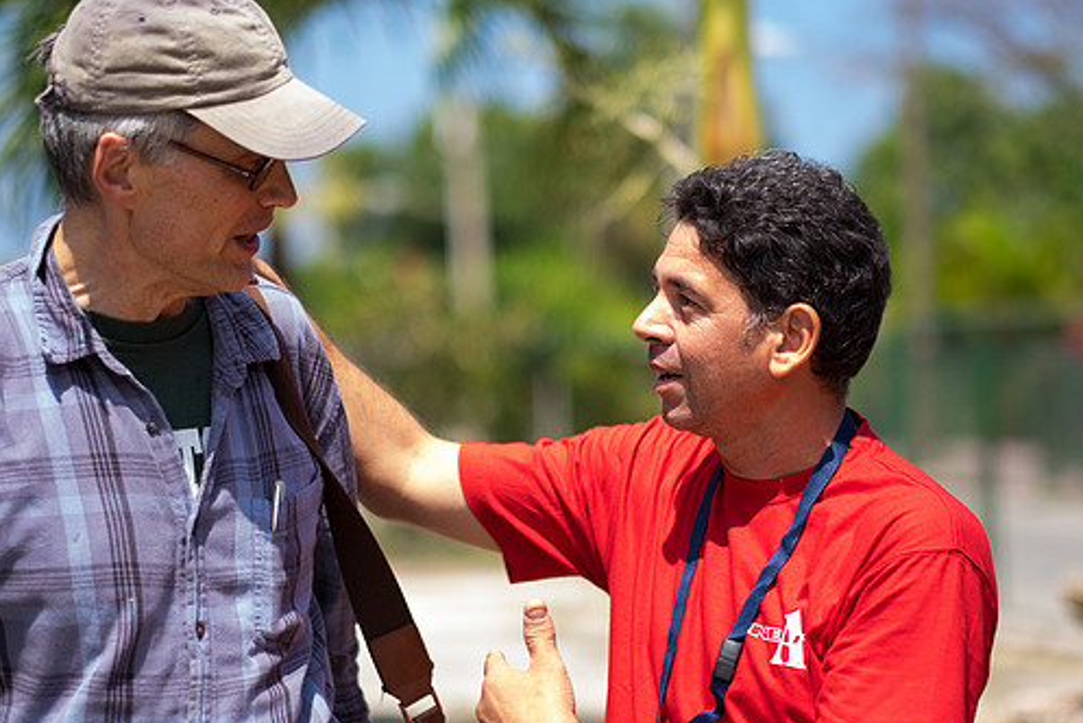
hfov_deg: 20.8
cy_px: 336
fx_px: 2950
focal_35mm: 98
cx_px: 560
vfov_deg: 14.0
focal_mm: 56
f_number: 1.2
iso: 200
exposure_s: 1/4000
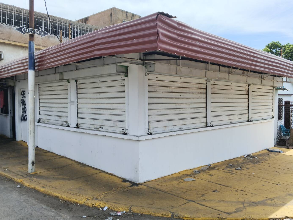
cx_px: 152
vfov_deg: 56.8
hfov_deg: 71.6
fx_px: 203
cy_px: 108
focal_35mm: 24
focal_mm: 4.11
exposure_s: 1/412
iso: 50
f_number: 1.6
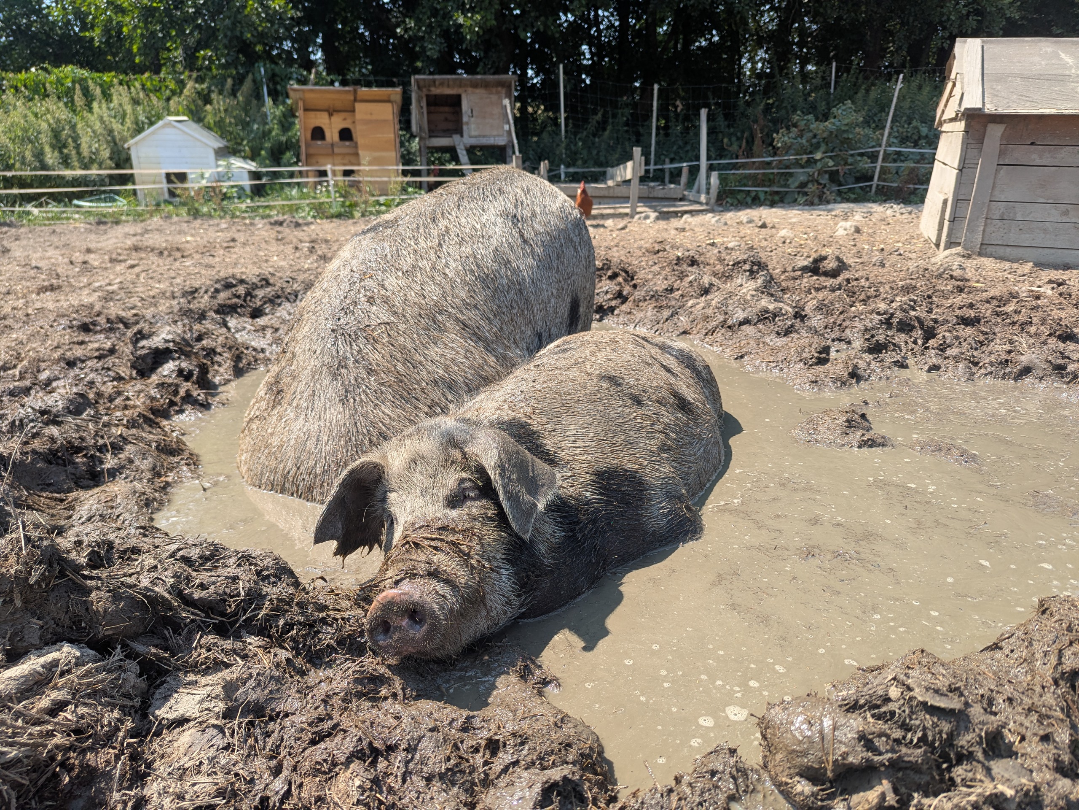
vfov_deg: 56.8
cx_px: 540
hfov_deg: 71.6
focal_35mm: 24
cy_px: 405
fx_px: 748
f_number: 1.85
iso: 44
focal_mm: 6.81
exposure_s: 1/690
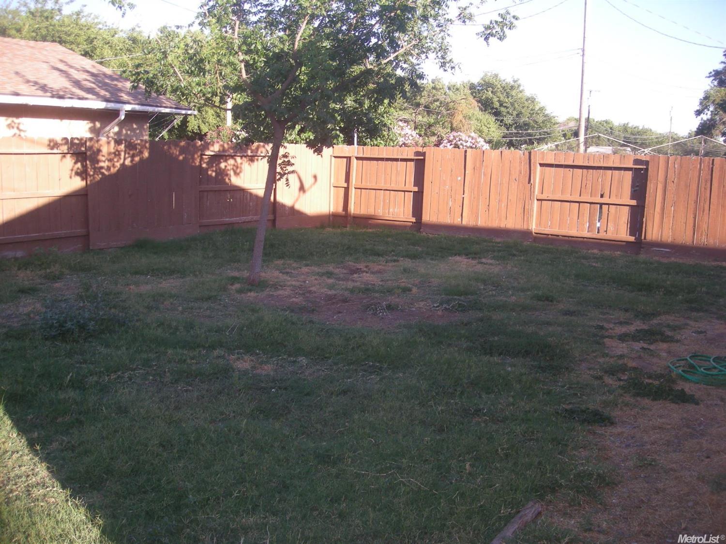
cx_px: 363
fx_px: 734
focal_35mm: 35
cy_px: 272
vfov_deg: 40.7
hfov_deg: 52.6
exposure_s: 1/262
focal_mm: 5.7
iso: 72
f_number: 2.8
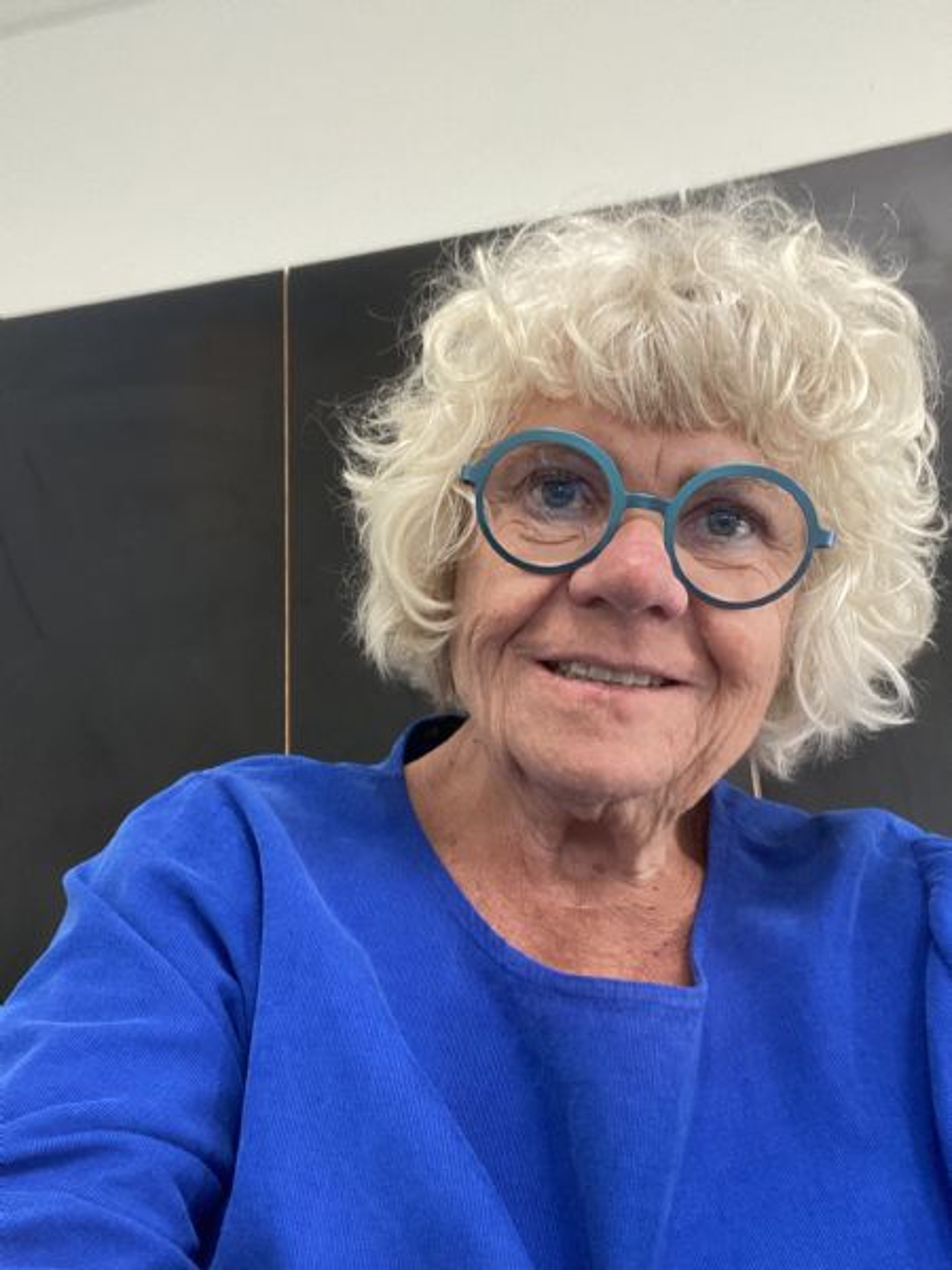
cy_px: 635
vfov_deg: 60.0
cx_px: 476
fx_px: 1100
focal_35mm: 30
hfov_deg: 46.8
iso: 160
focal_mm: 2.71
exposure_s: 1/54
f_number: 2.2
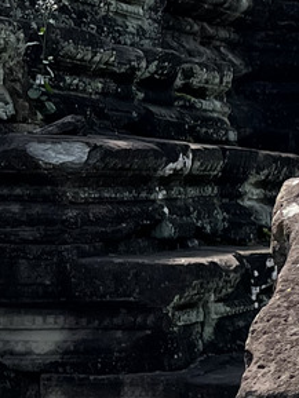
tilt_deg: -0.4
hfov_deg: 9.4
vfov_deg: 13.7
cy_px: 179
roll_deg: +0.5
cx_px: 682
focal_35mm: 144
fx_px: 1657
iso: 50
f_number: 1.5
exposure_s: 1/3257
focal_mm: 5.7
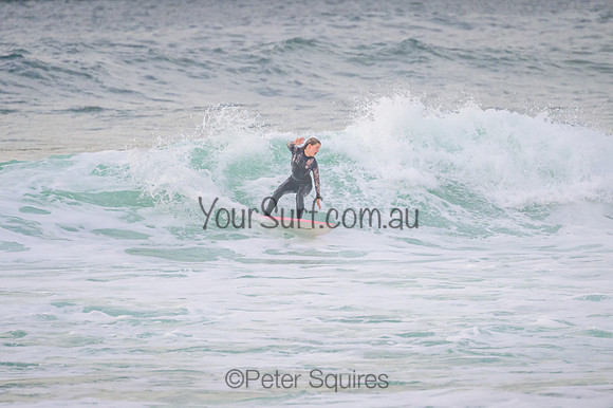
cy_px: 204
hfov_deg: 3.4
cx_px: 306
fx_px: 10210
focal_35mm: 600
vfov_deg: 2.3
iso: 500
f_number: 5.6
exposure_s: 1/2500
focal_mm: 400
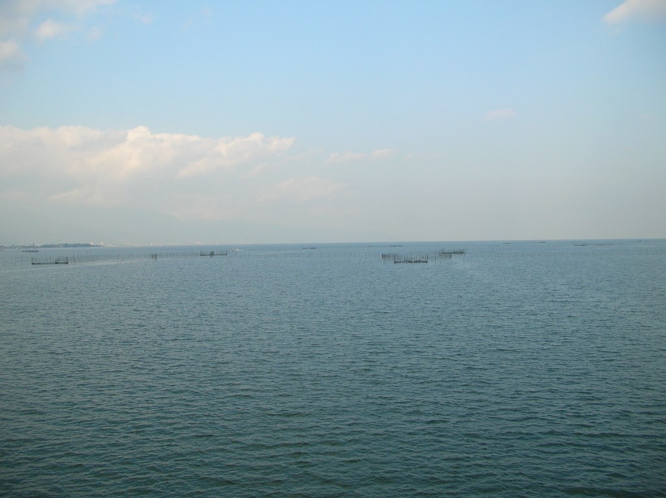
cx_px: 333
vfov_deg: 40.6
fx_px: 673
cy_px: 249
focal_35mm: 35
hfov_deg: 52.7
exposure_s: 1/538
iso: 50
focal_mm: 5.8
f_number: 2.8
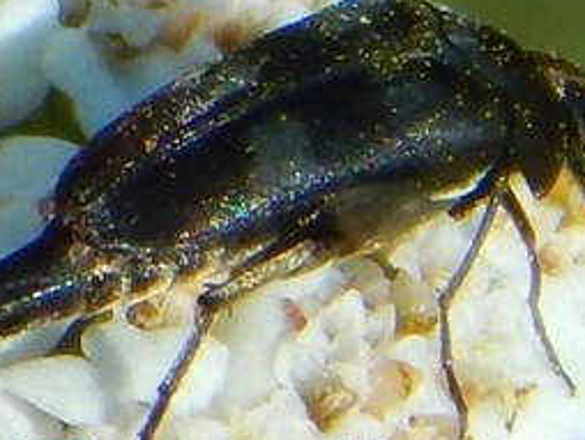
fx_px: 9067
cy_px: 101
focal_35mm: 536
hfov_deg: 3.7
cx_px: -23
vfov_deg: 2.8
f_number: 5.1
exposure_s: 1/1000
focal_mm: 28.7
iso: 125
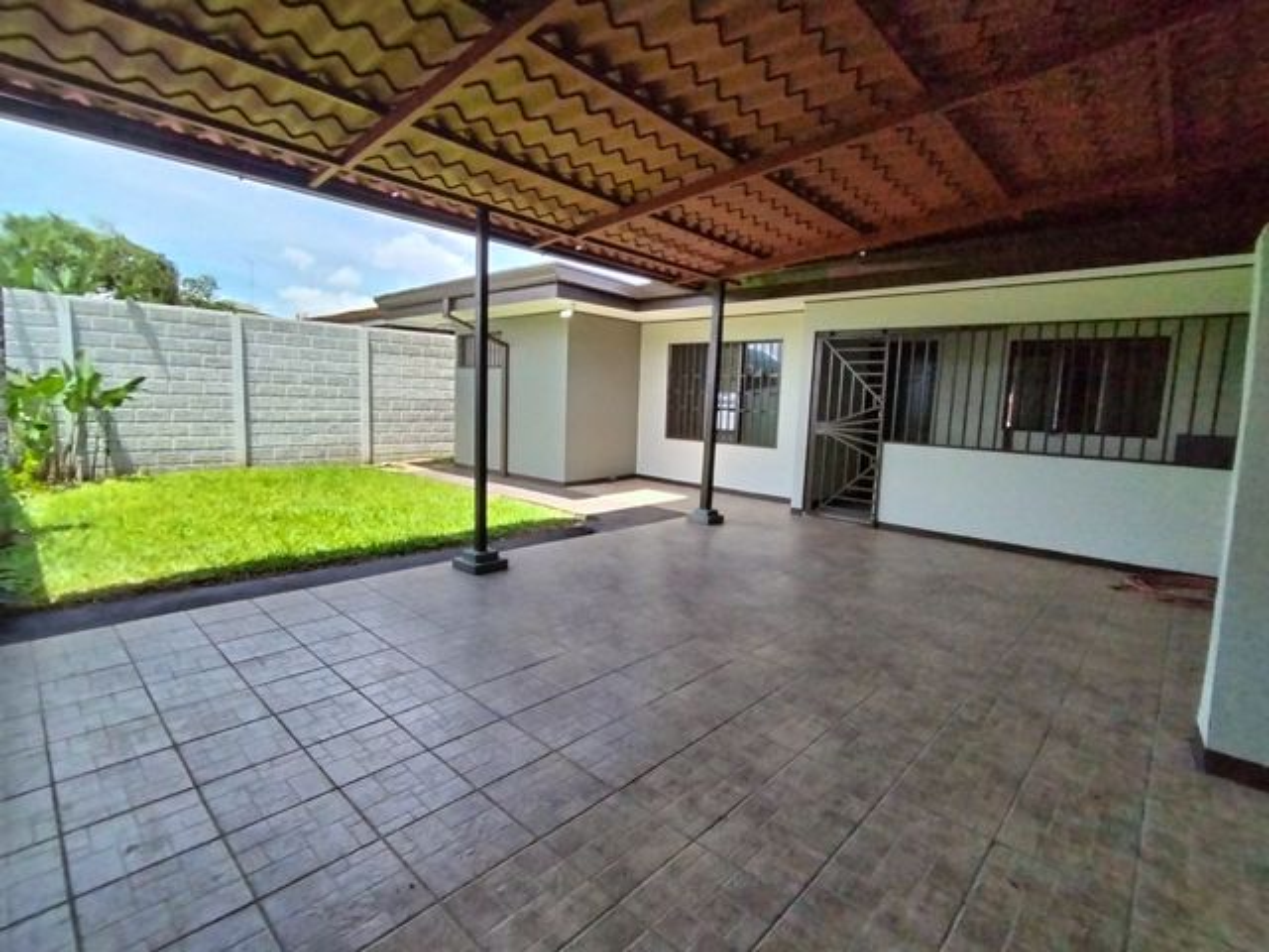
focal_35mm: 17
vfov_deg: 74.7
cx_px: 634
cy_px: 476
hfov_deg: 91.0
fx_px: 623
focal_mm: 1.42
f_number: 2.2
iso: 100
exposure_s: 1/429
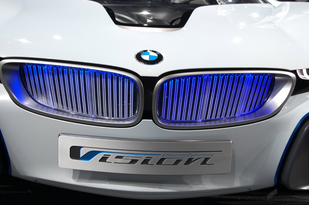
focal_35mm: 56
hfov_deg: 35.7
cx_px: 147
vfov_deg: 24.1
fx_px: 480
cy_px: 106
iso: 200
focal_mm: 34
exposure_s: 1/160
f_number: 6.3
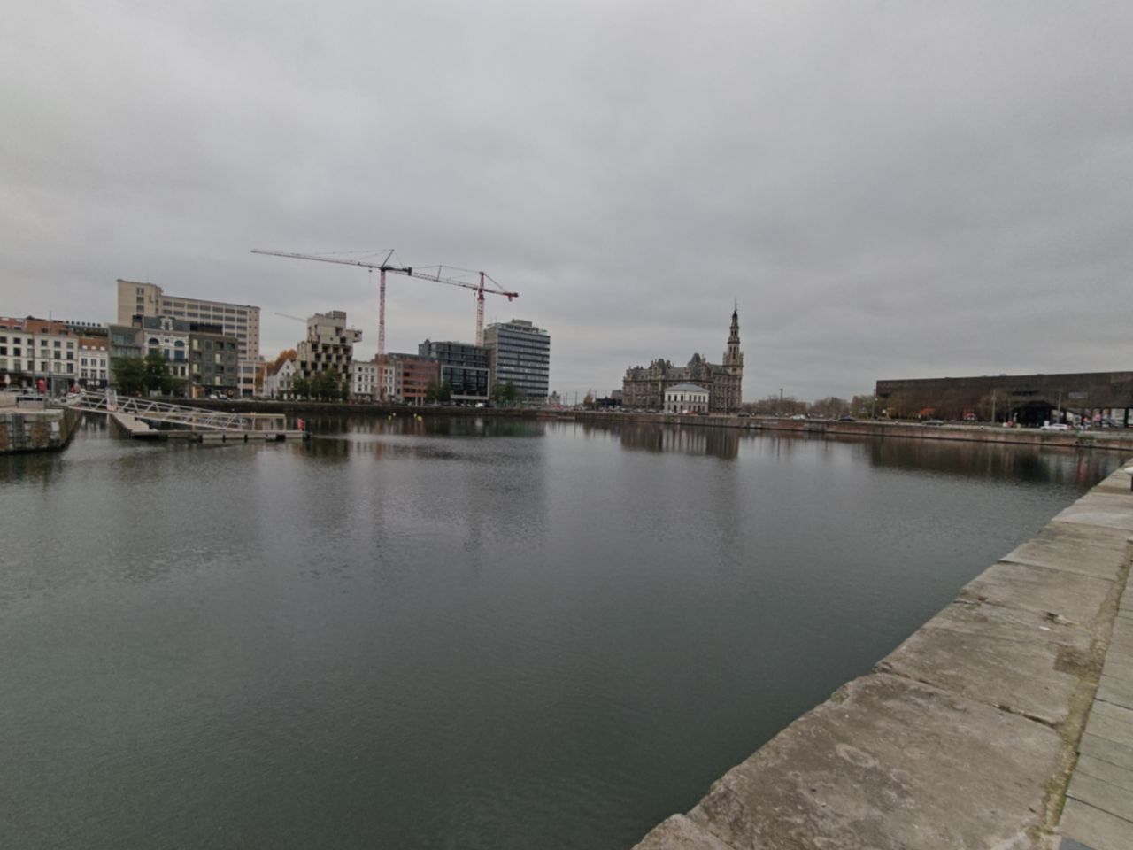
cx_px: 566
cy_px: 425
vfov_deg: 78.1
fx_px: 524
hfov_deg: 94.5
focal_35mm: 16
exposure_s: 1/302
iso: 50
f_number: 2
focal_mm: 2.31
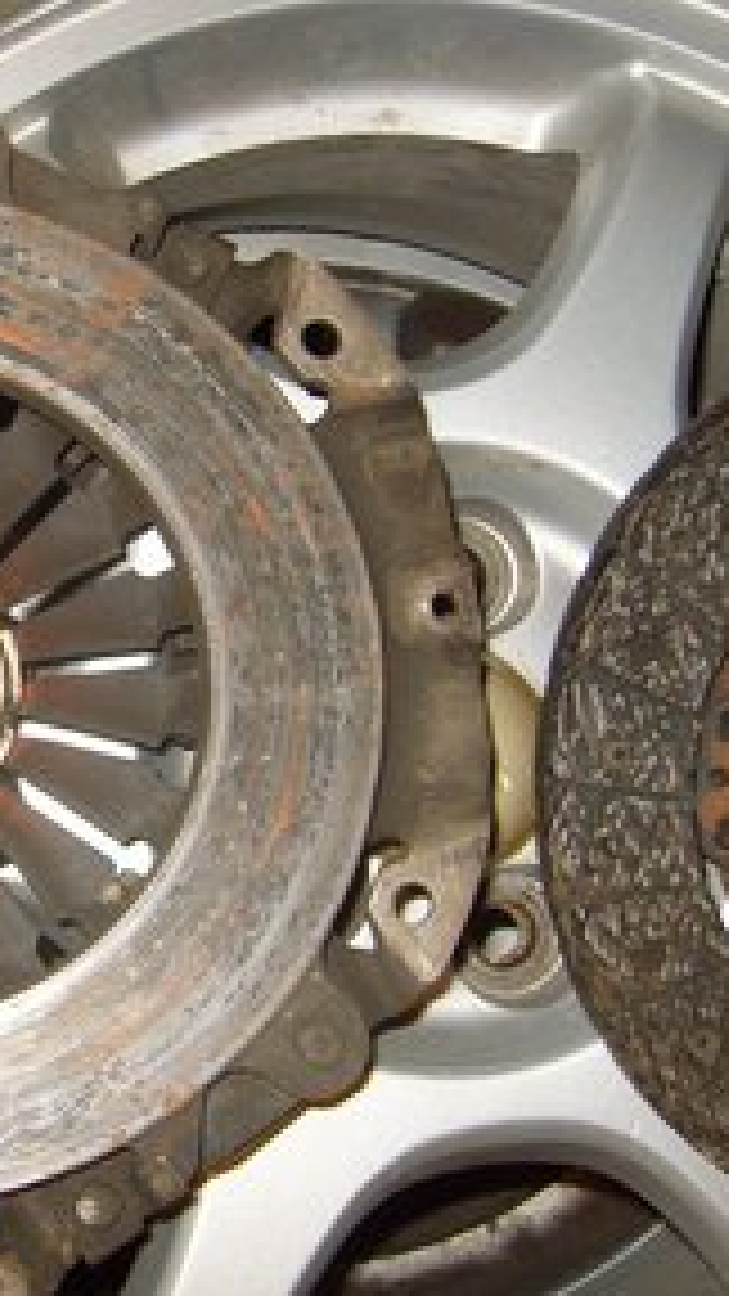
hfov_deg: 21.4
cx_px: -90
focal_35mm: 53
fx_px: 1821
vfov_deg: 39.2
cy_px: 644
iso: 100
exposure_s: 1/30
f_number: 2.8
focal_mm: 7.4
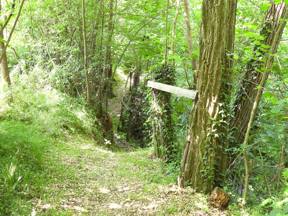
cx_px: 144
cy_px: 108
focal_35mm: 43
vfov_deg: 33.6
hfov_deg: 43.9
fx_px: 358
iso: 200
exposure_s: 1/30
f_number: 3.2
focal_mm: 7.7
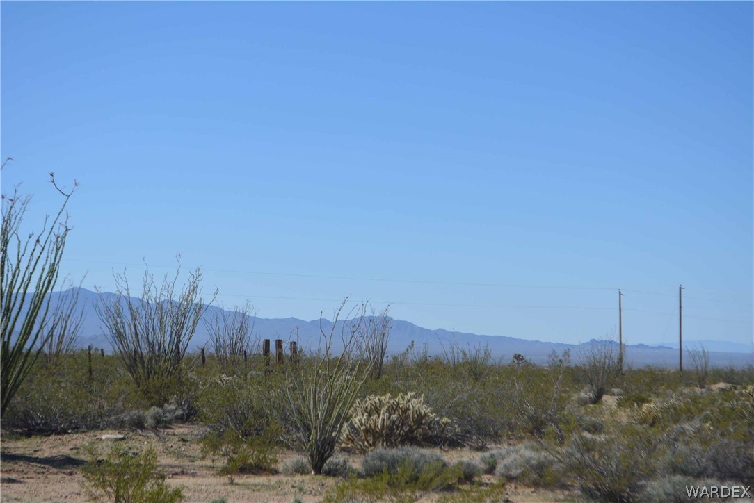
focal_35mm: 82
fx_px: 1729
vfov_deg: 16.6
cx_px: 377
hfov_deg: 24.6
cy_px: 252
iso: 400
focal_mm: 55
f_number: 8
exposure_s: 1/2000
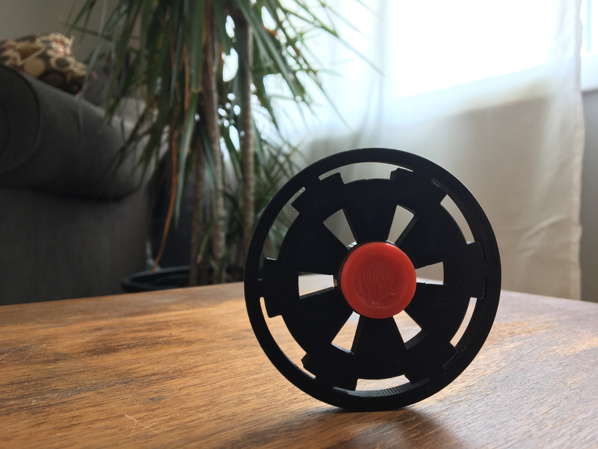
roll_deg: -0.6
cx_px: 299
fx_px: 501
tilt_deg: -1.0
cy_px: 224
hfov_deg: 61.7
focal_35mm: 29
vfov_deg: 48.2
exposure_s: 1/30
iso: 32
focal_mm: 4.15
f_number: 2.2
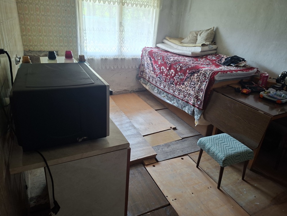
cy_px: 108
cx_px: 144
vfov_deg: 58.9
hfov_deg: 73.9
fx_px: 191
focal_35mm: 23
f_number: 1.8
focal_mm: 5.54
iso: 200
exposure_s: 1/50
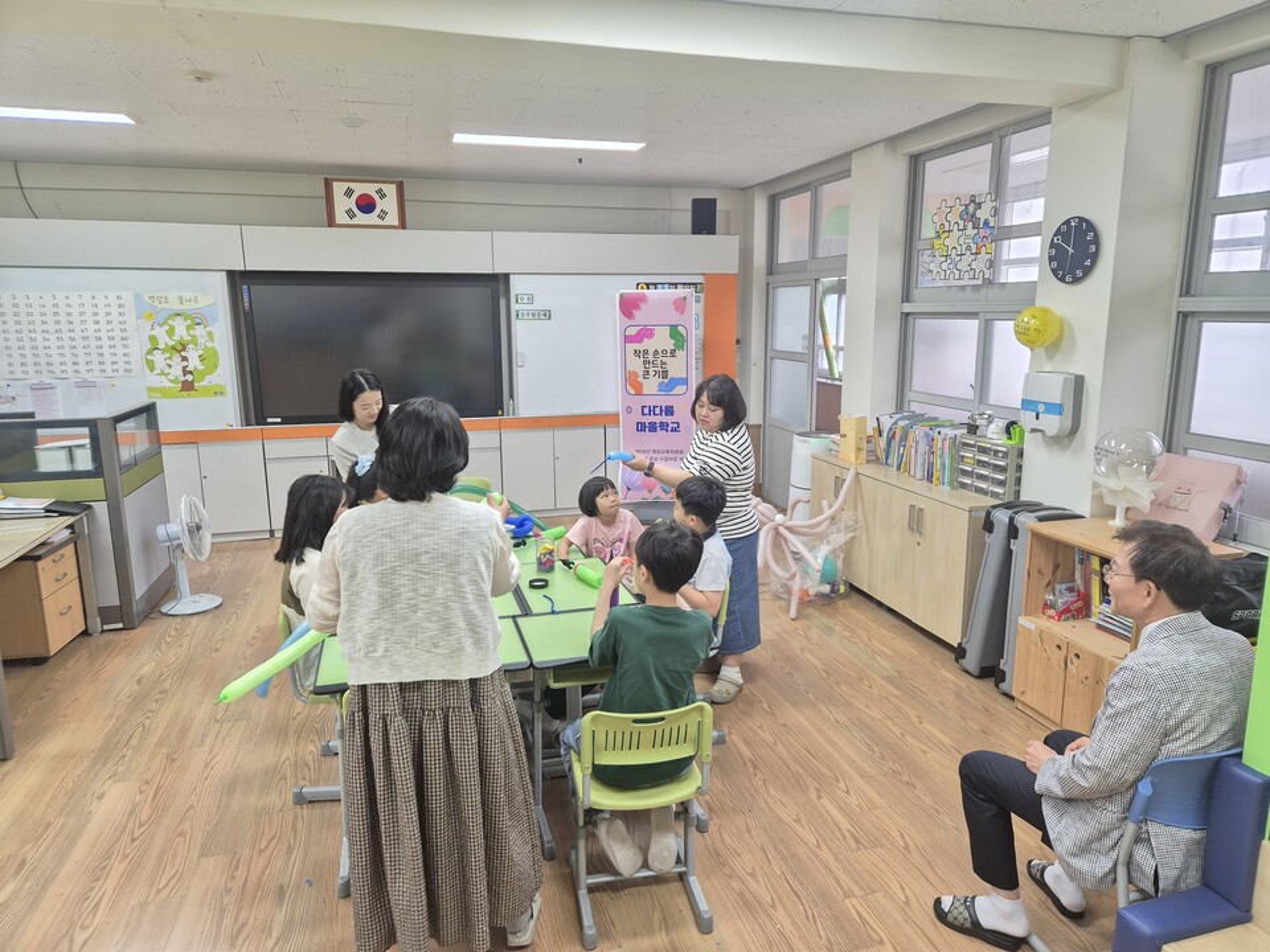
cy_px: 476
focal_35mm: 23
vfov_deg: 58.9
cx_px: 635
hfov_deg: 73.9
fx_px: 844
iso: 80
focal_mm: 5.4
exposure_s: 1/63
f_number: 1.8
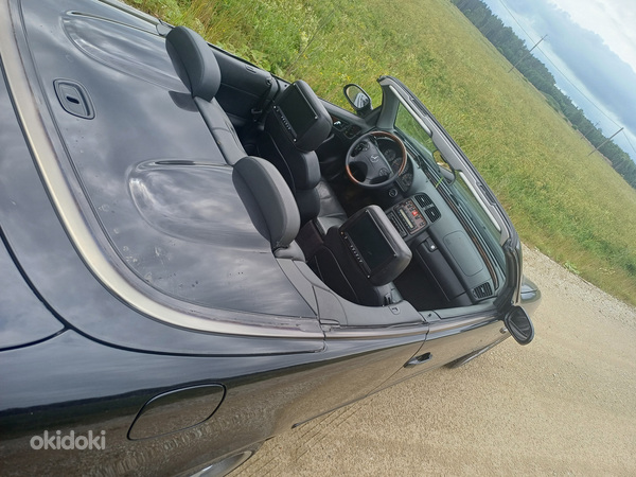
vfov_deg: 54.9
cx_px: 318
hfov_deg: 69.4
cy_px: 238
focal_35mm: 25
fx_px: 459
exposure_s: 1/372
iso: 50
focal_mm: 4.65
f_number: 1.8
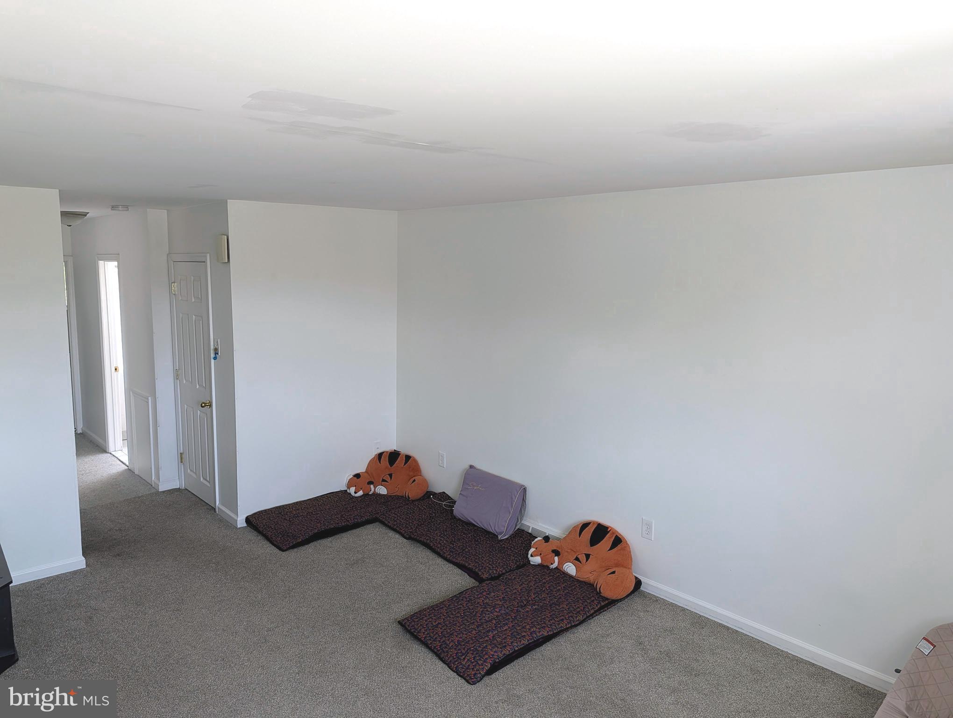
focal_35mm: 24
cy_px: 359
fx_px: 662
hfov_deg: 71.5
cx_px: 476
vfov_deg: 56.9
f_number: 1.68
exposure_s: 1/145
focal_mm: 6.9
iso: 148
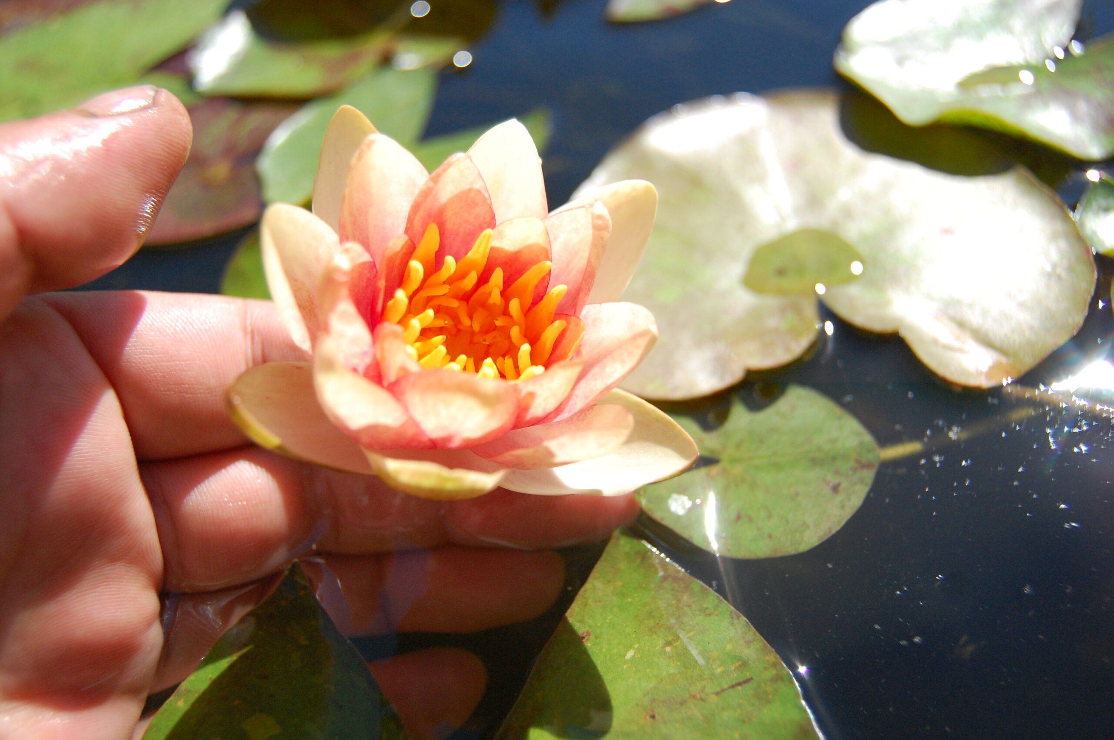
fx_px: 1113
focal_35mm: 36
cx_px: 557
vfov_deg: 36.8
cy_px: 370
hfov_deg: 53.2
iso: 800
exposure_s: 1/4000
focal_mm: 24
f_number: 4
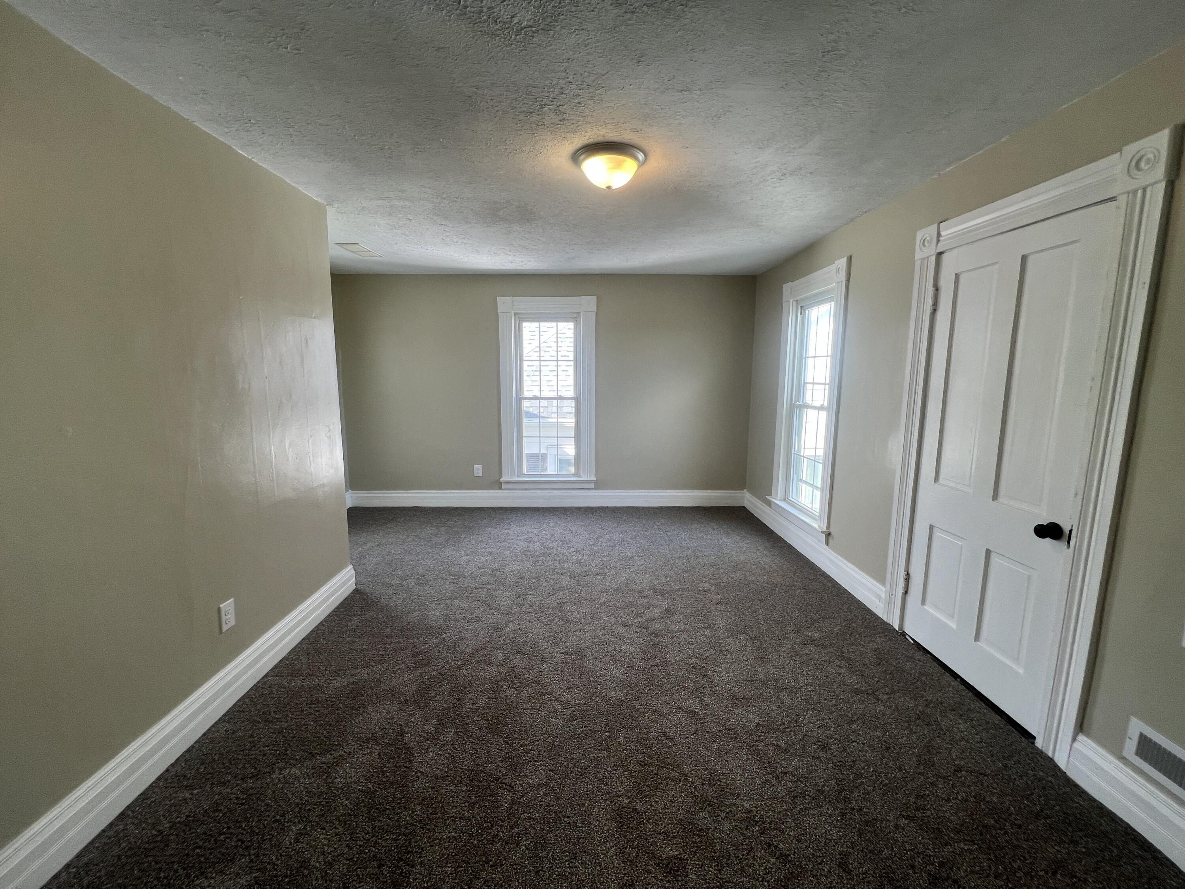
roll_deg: -0.5
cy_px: 444
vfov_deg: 89.9
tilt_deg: -9.9
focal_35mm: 13
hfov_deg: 106.2
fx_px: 445
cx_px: 592
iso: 64
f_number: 1.8
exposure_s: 1/120
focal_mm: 1.57
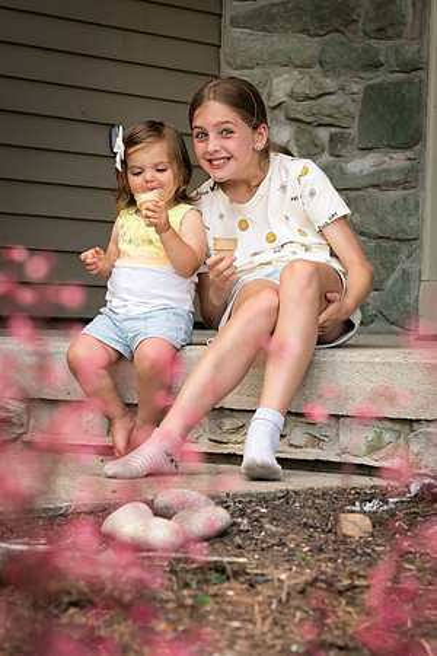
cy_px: 328
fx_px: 2321
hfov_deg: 10.8
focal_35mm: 128
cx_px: 258
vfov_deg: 16.1
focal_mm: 85
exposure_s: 1/320
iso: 640
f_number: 6.3
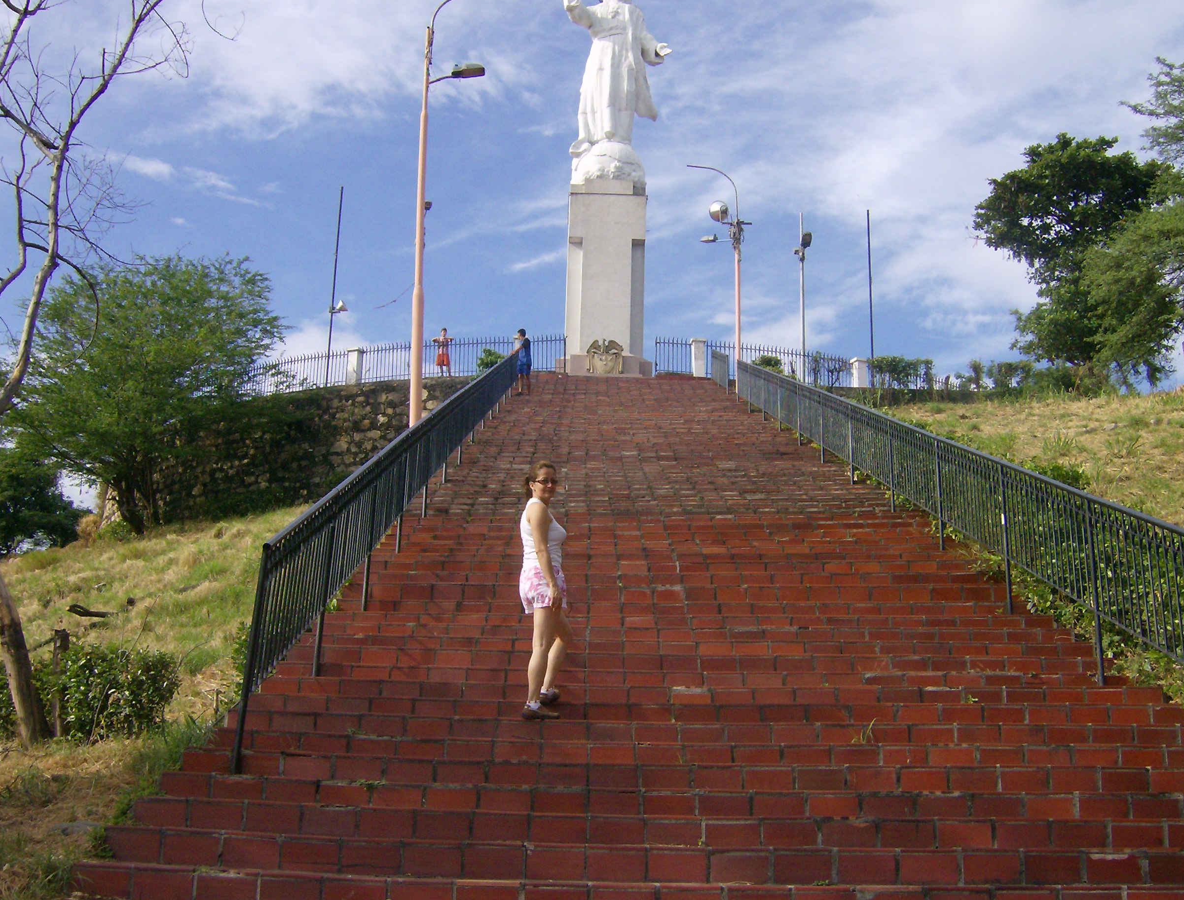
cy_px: 422
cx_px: 603
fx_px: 1443
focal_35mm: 42
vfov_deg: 34.6
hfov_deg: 44.6
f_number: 4.7
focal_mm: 6
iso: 100
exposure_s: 1/499
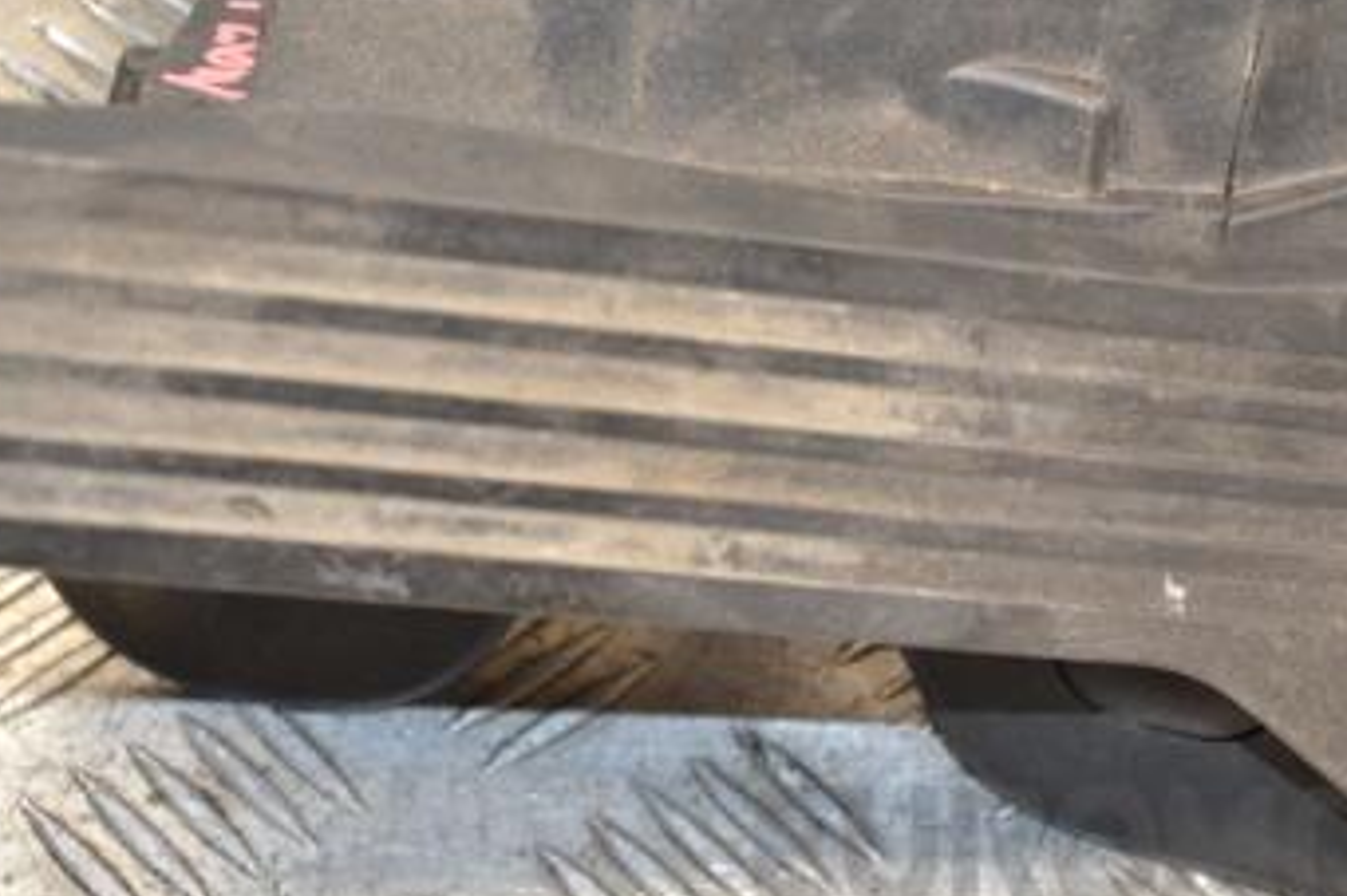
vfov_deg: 7.4
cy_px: 320
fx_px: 6918
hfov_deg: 11.1
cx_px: 679
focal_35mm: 185
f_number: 5.3
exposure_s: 1/80
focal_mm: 70
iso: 800
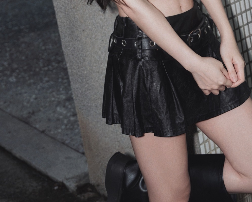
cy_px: -89
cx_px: 121
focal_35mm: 102
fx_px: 761
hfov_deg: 18.8
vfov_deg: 14.2
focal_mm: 45
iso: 4000
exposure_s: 1/160
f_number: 4
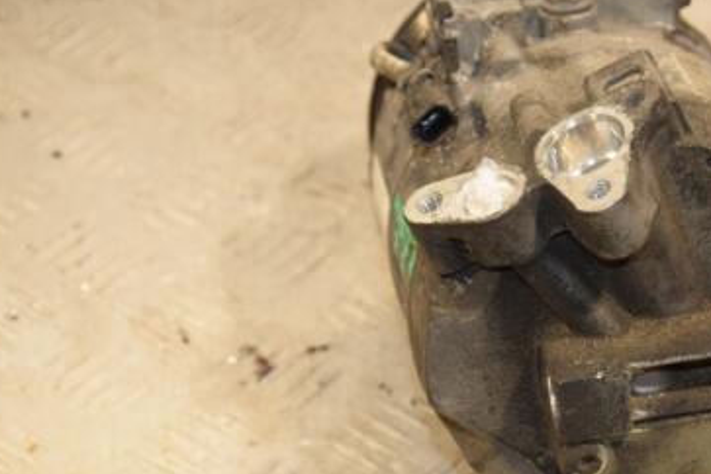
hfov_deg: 15.8
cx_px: 558
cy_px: 257
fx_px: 2548
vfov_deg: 10.6
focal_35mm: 129
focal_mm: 52
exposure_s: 1/200
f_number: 5.6
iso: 800
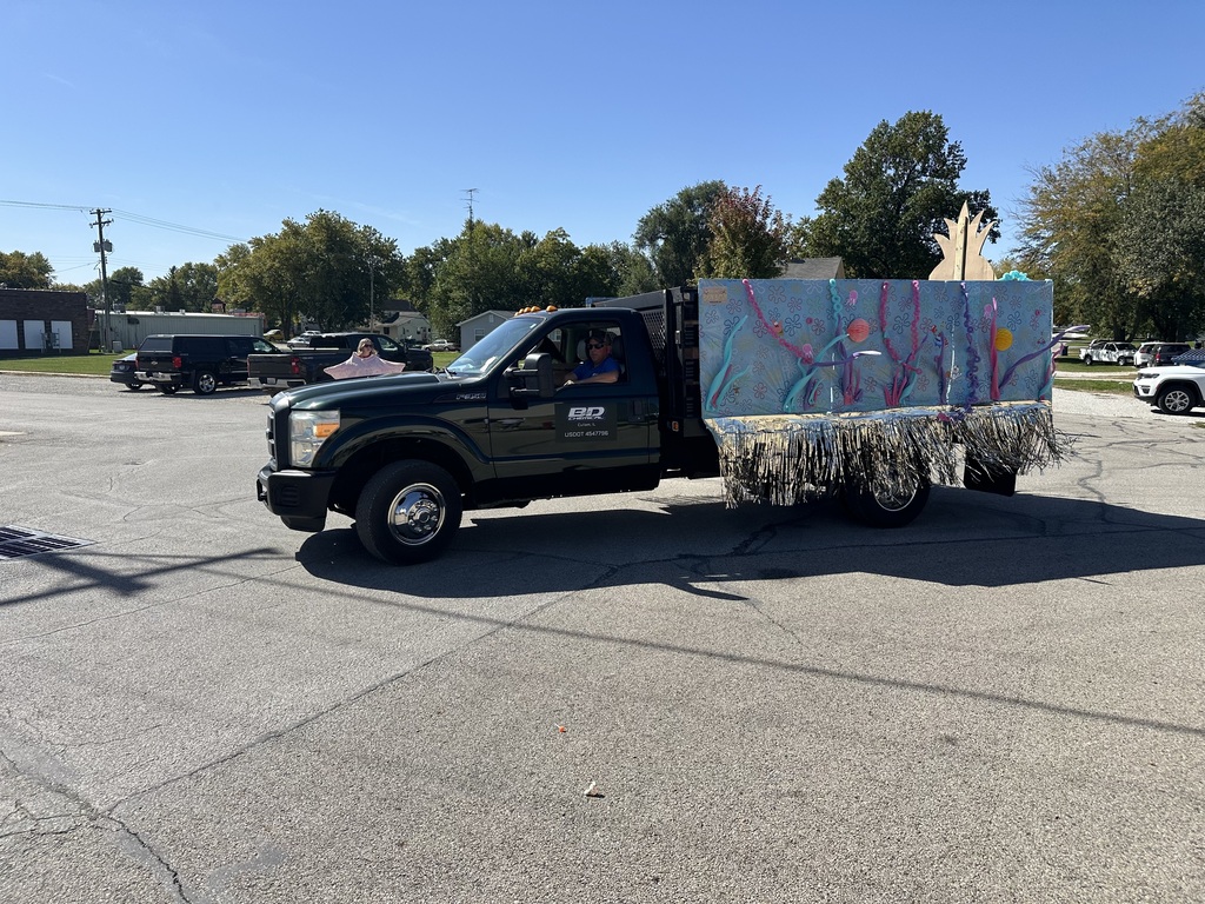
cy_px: 452
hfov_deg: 71.6
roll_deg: +0.5
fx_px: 835
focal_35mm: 24
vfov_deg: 56.8
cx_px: 602
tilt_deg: -6.8
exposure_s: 1/5000
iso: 80
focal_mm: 6.86
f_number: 1.78
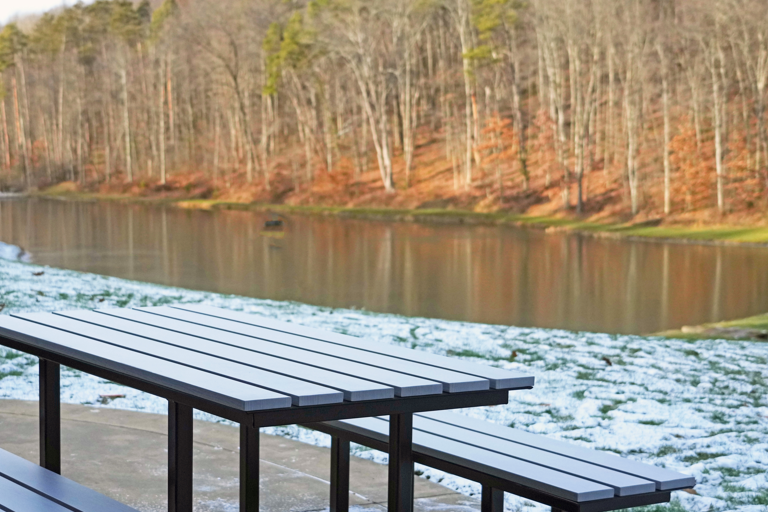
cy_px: 338
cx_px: 335
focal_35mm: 73
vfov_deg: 18.6
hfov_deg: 27.7
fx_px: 1557
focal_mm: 47
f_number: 4.5
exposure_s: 1/4000
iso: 1000
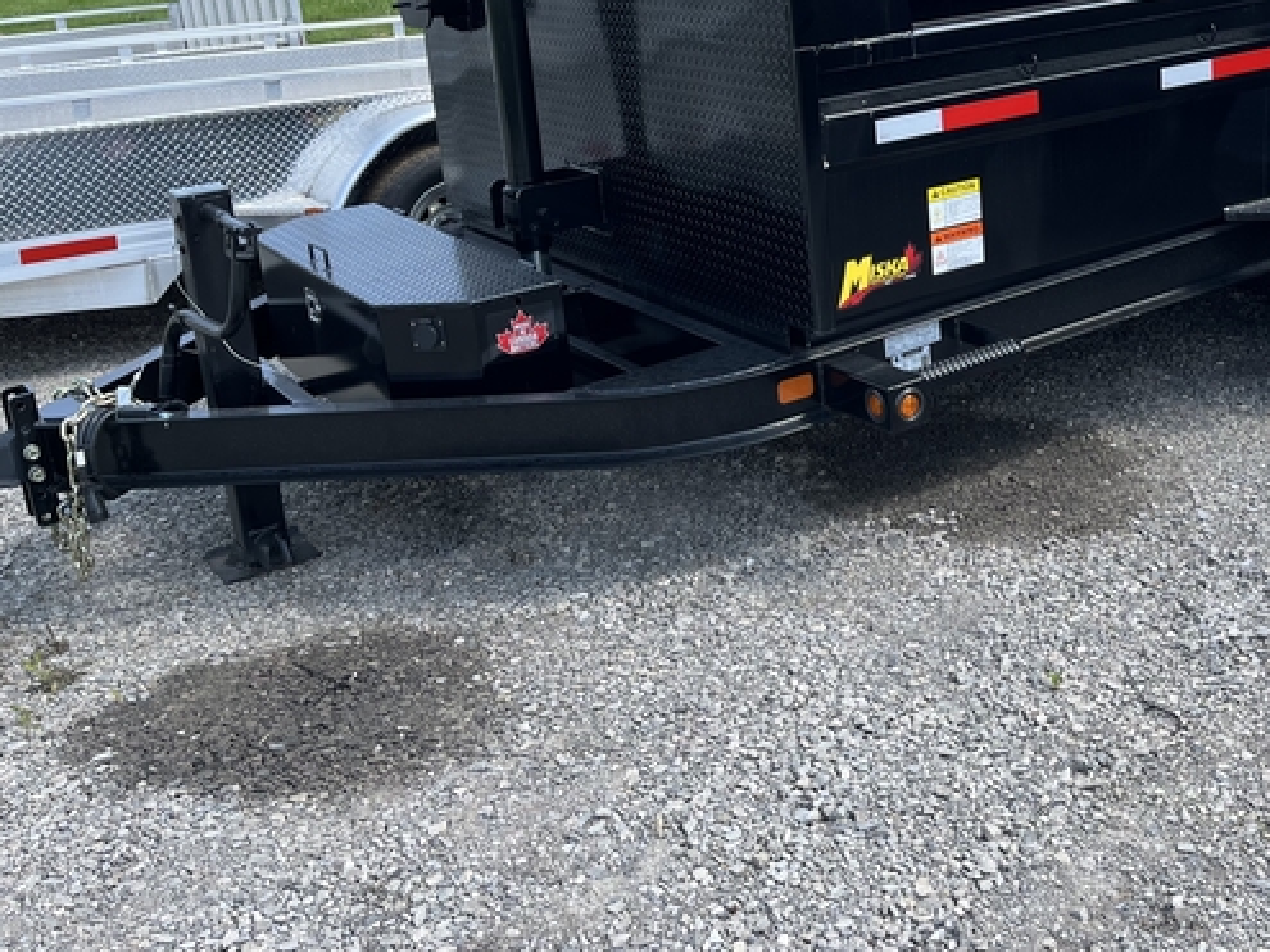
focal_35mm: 42
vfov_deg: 33.4
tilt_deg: -13.8
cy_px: 203
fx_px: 1541
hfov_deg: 43.5
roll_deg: +3.0
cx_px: 934
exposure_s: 1/975
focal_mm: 5.1
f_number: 1.6
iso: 50
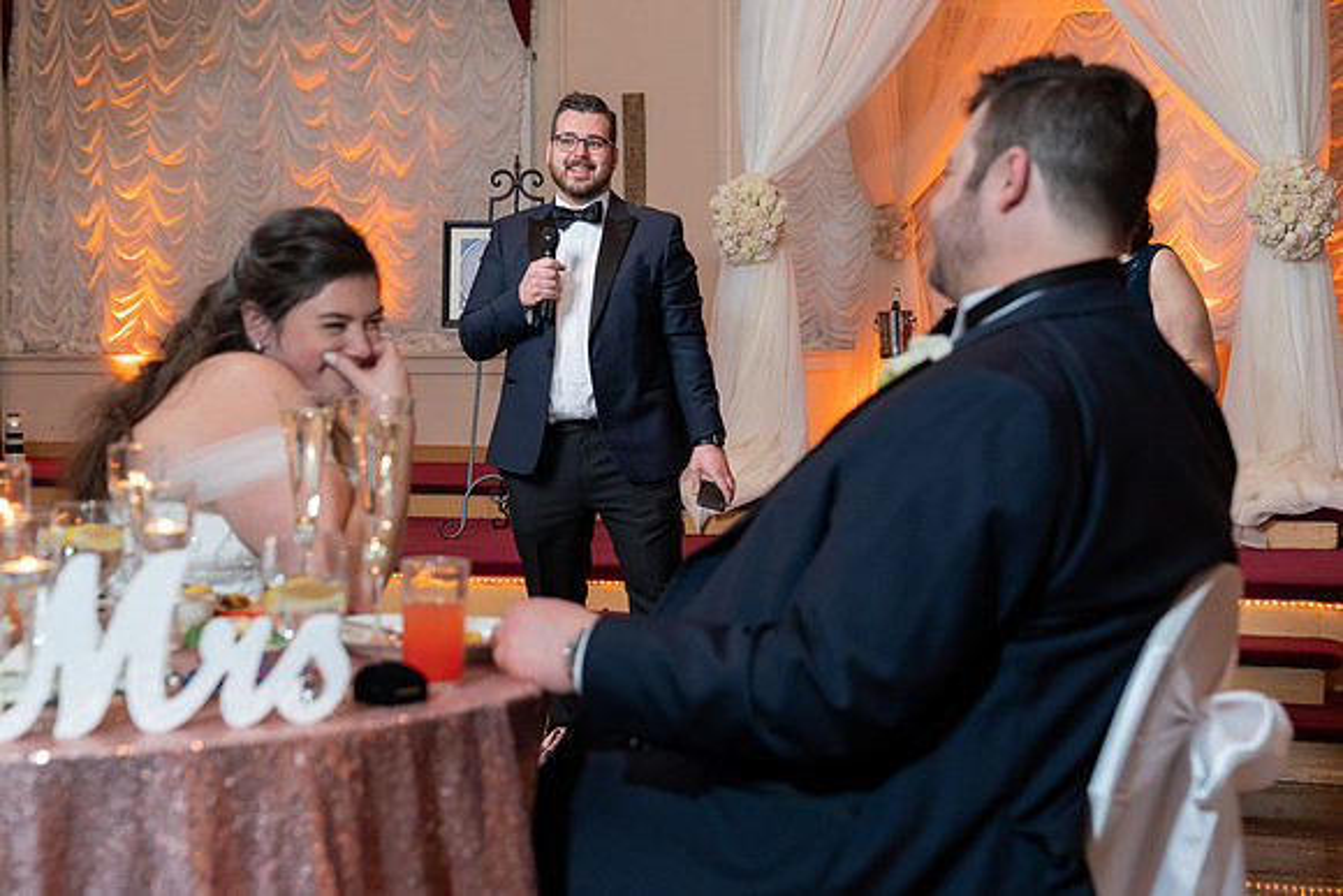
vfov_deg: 27.0
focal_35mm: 50
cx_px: 672
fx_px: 1867
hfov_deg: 39.6
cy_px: 448
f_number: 4
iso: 2000
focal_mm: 48
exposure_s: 1/100
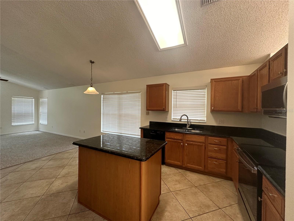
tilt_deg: -1.5
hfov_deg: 102.1
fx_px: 119
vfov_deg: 85.7
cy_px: 110
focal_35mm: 14
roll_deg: -0.3
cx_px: 147
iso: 250
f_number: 2.2
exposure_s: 1/60
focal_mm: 2.22
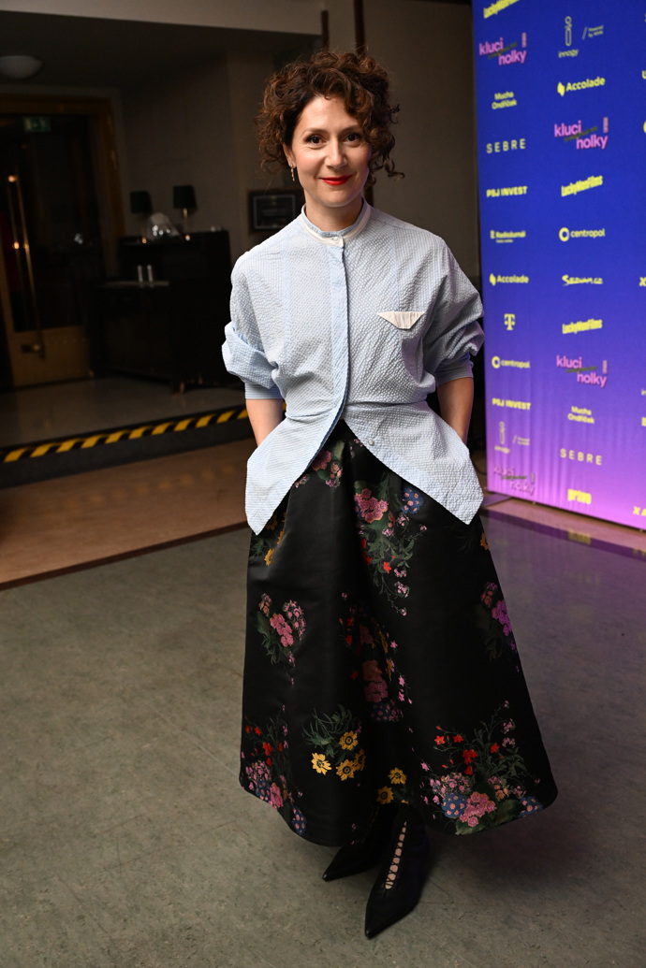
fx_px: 969
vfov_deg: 53.1
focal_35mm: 36
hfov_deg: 36.9
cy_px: 484
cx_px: 323
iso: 2500
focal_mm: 36
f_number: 4
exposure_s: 1/800
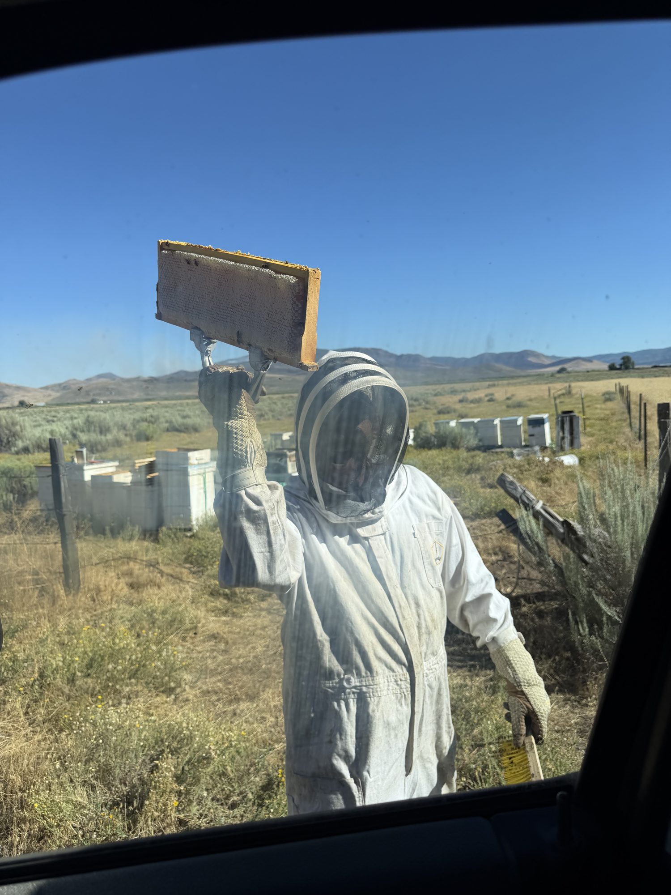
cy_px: 448
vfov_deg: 71.6
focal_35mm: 24
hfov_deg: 56.8
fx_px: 620
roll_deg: +3.3
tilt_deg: -6.2
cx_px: 336
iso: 80
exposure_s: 1/4673
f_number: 1.78
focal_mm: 6.76
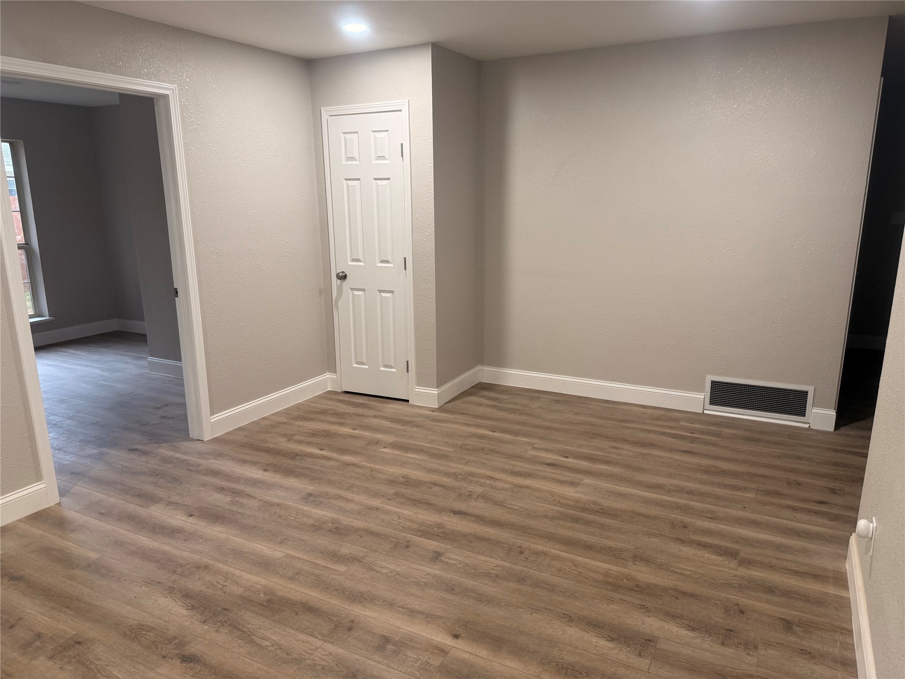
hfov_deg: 71.6
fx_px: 627
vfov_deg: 56.8
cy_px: 340
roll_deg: -0.4
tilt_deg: -13.0
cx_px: 452
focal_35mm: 24
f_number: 1.78
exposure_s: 1/60
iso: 160
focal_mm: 6.76
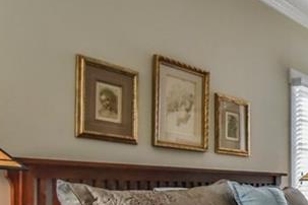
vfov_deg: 24.4
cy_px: 183
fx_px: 462
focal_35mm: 54
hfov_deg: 29.7
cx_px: 398
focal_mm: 16
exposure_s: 1/160
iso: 4000
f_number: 13
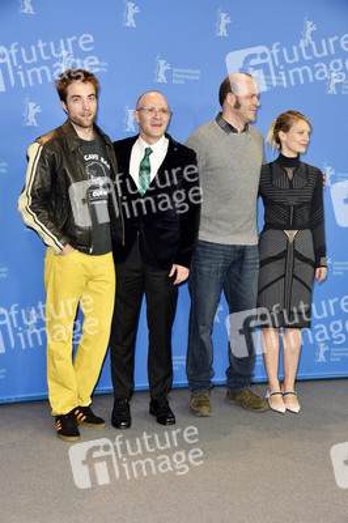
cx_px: 174
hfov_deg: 24.6
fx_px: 799
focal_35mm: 55
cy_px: 262
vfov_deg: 36.3
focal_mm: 55
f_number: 5.6
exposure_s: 1/125
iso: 640
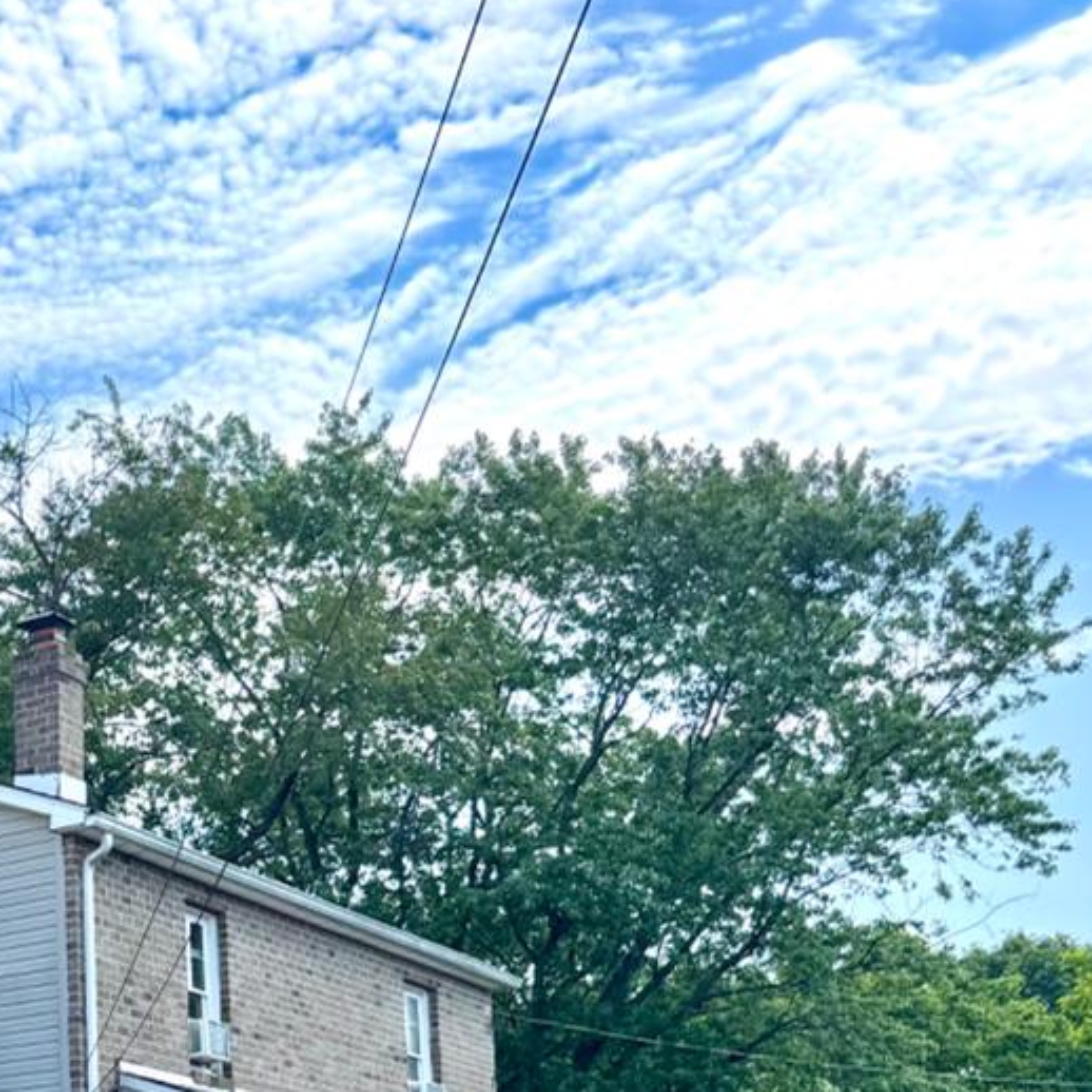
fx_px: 2106
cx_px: -369
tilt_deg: +7.2
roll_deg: -0.4
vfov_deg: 27.2
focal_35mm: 59
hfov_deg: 24.8
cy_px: 1124
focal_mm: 6.76
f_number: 1.78
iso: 80
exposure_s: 1/1524
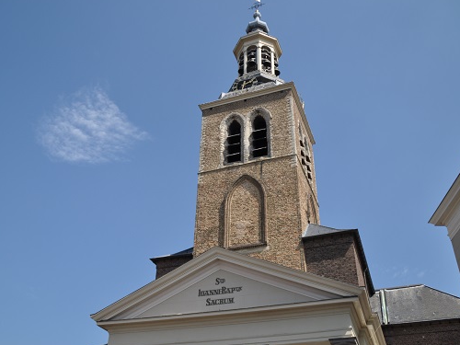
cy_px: 171
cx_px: 214
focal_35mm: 38
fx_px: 505
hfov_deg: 48.9
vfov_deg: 37.7
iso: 200
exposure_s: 1/2500
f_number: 3.5
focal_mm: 22
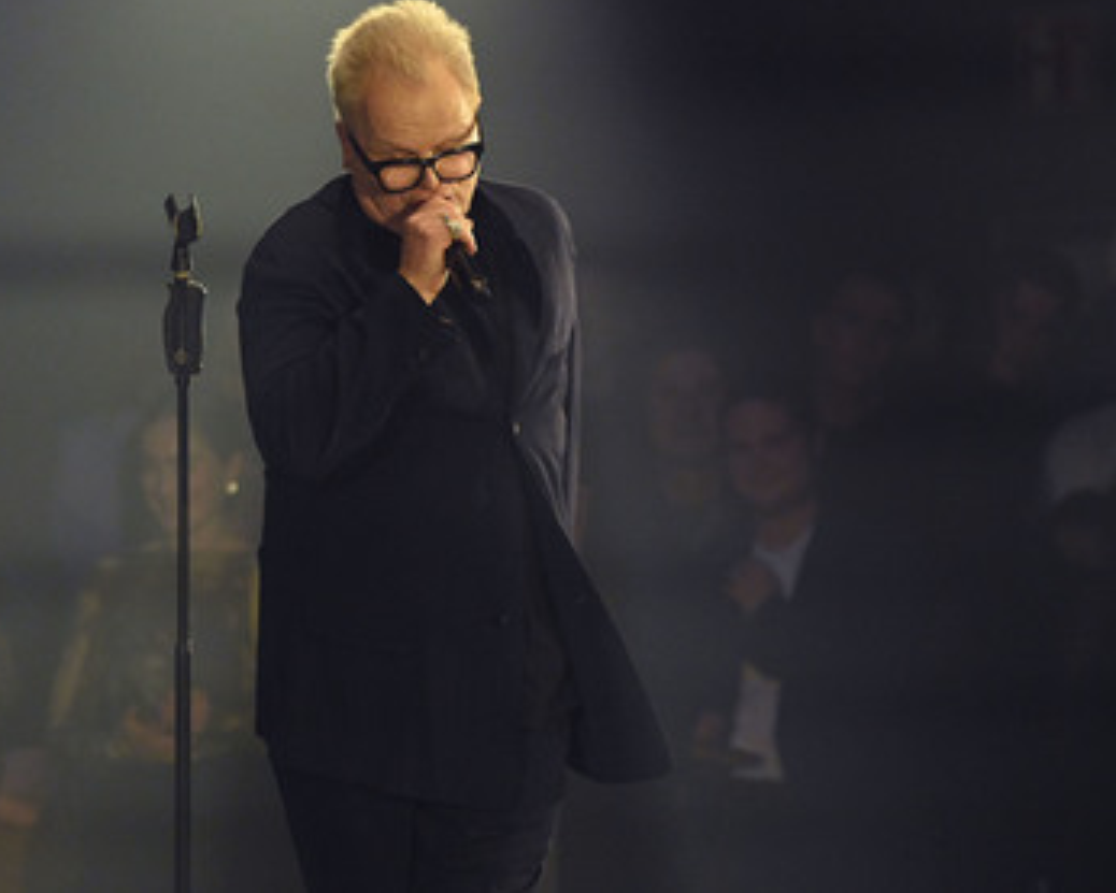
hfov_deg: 5.7
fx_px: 11299
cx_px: 424
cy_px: 416
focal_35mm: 342
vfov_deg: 4.5
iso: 6400
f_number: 5.6
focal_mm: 280
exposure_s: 1/640
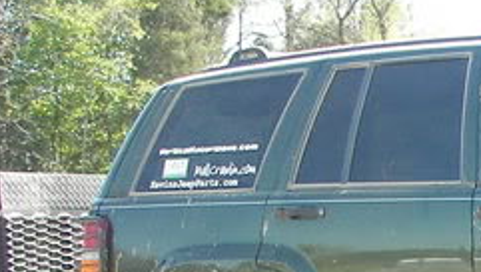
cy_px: 284
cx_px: 669
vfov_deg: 9.3
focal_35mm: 130
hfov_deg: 15.5
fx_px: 1659
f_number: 2.8
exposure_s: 1/160
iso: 50
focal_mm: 6
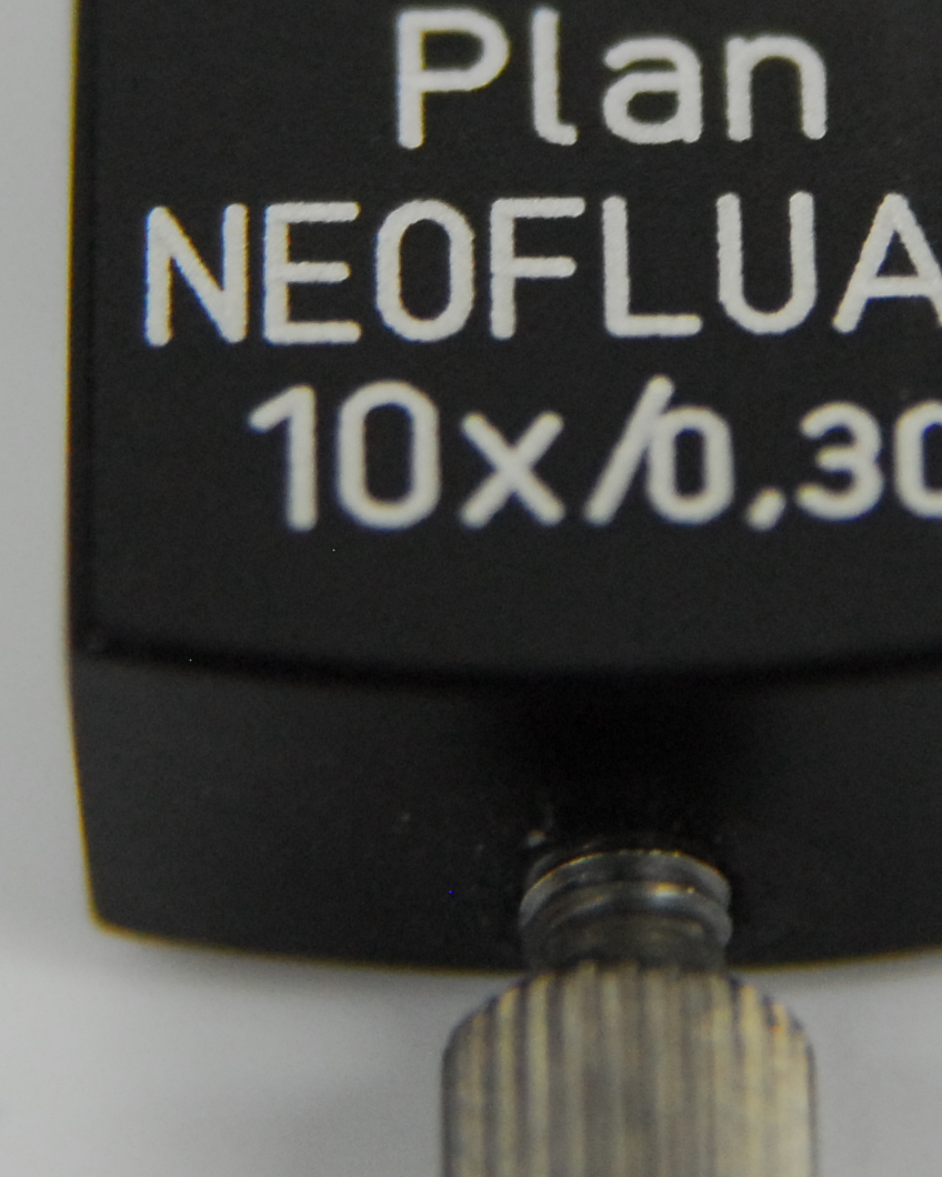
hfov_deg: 3.5
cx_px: 645
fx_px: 15254
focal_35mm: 438
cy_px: 64
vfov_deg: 4.4
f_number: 4
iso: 800
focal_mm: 85
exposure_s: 1/100
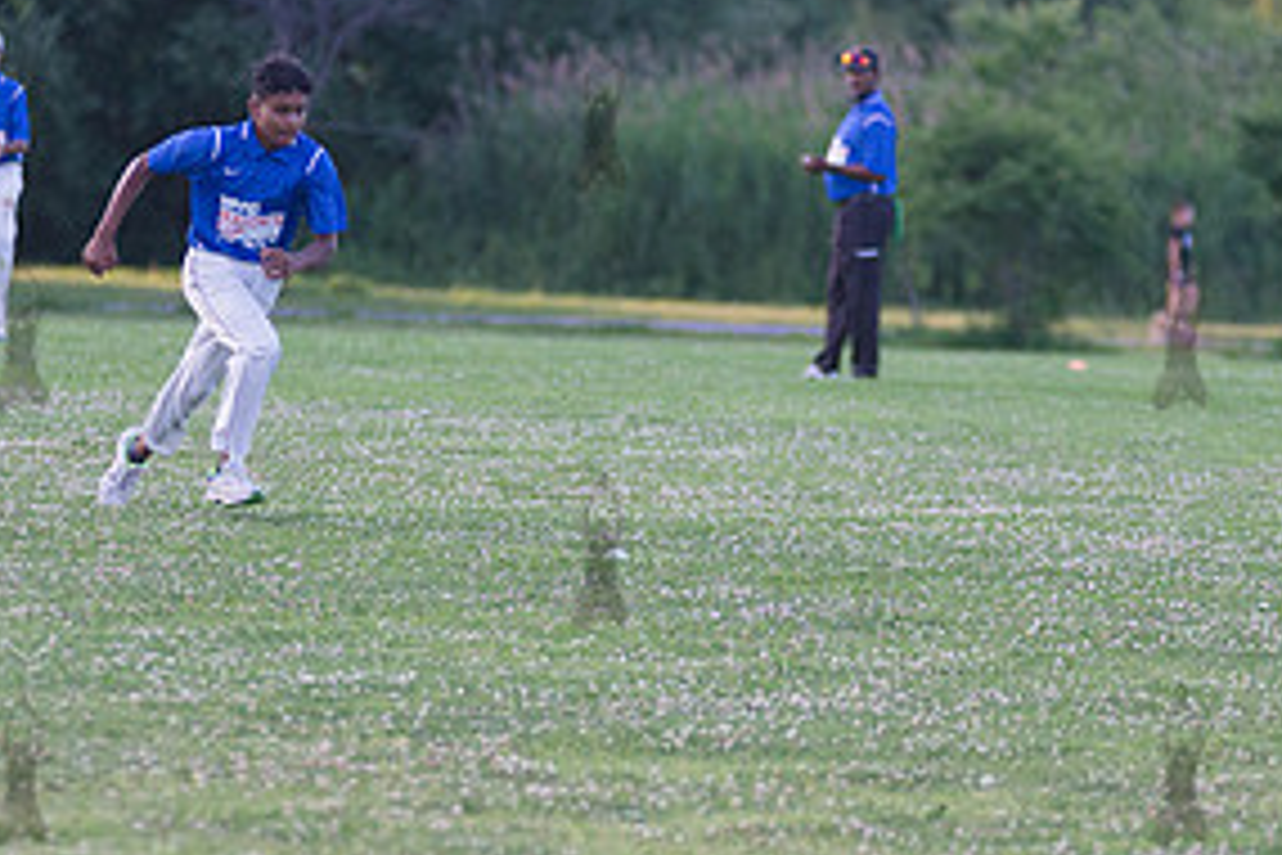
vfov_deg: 4.7
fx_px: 10504
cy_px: 547
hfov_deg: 7.0
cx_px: 598
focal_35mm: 295
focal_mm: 145
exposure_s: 1/2000
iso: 1600
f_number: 2.8
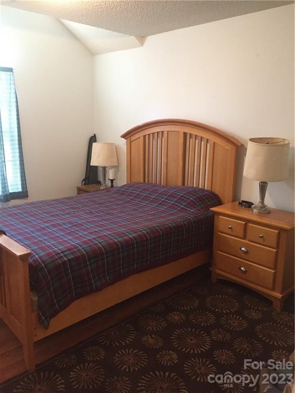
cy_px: 196
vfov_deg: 61.7
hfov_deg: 48.2
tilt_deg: -12.4
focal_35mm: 29
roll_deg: -2.4
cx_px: 148
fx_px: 330
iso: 250
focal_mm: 4.15
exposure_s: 1/30
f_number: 2.2
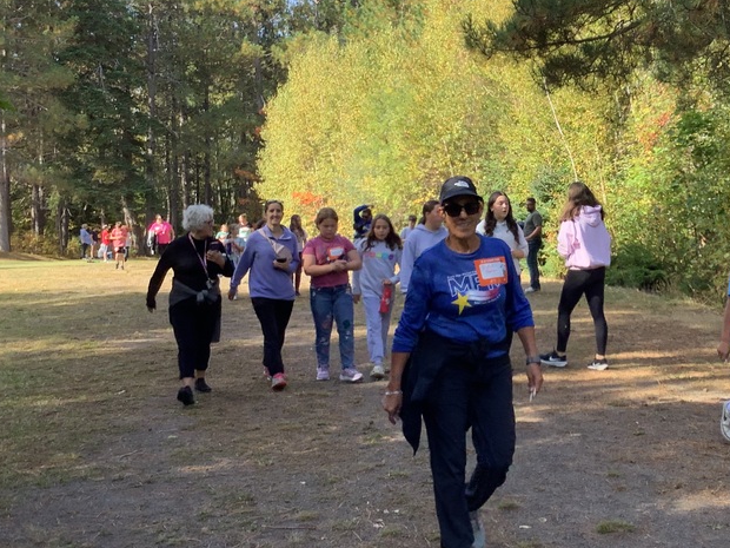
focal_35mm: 50
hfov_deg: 37.2
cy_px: 179
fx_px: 1054
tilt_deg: -0.2
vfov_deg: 28.9
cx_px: 550
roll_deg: +0.8
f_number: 2.4
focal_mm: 3.3
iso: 25
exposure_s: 1/172
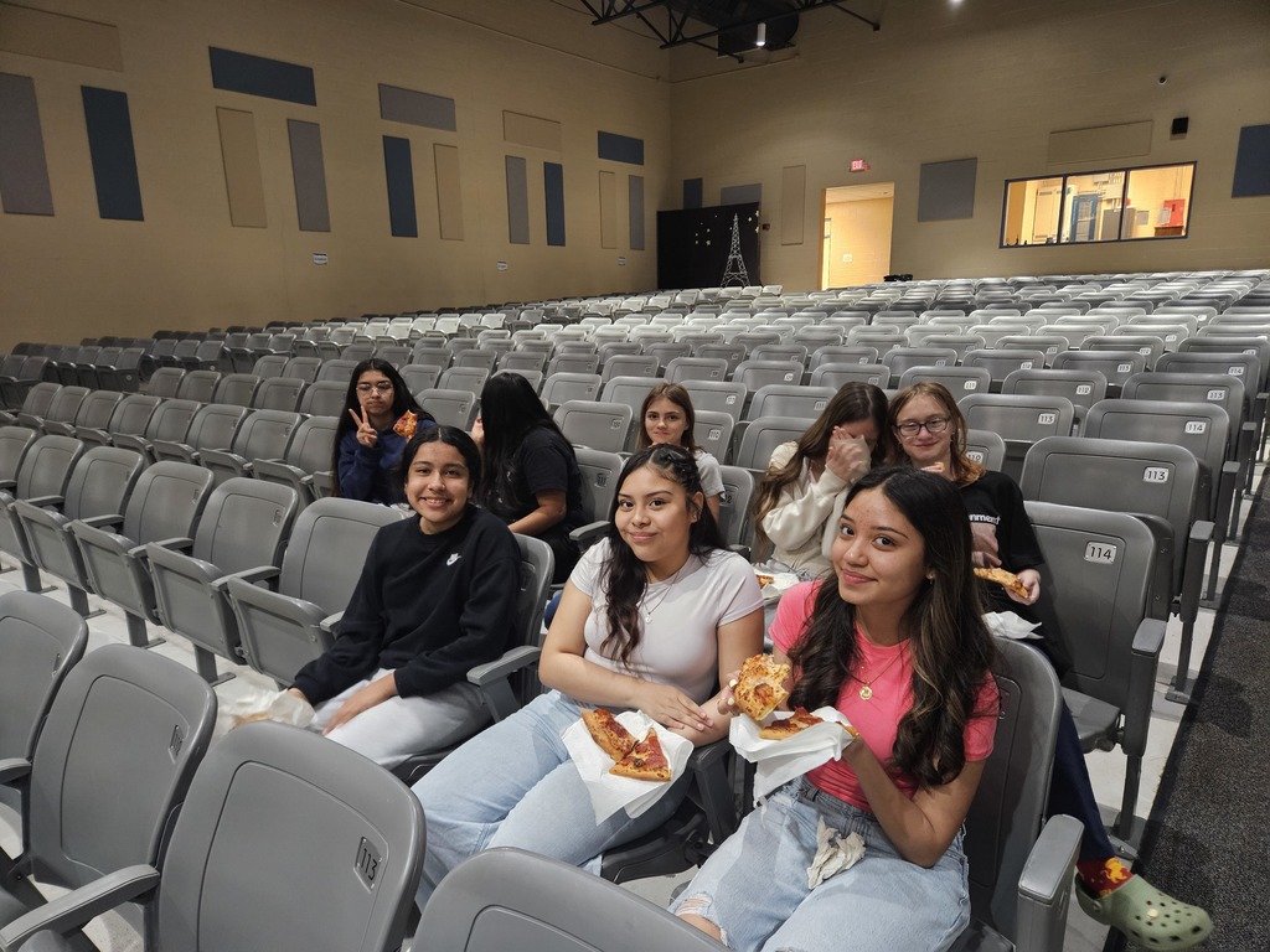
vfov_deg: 58.9
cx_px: 635
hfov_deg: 73.9
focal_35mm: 23
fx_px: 844
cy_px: 476
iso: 640
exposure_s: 1/24
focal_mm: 5.4
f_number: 1.8
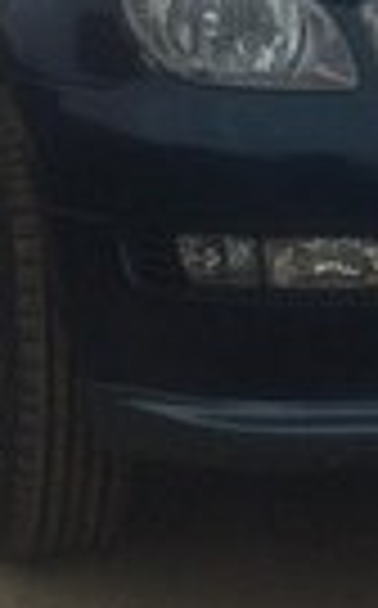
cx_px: 392
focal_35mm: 113
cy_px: -342
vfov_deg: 16.6
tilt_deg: +3.3
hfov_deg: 11.4
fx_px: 1869
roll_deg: +2.4
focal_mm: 4.15
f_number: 2.2
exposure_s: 1/533
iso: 32
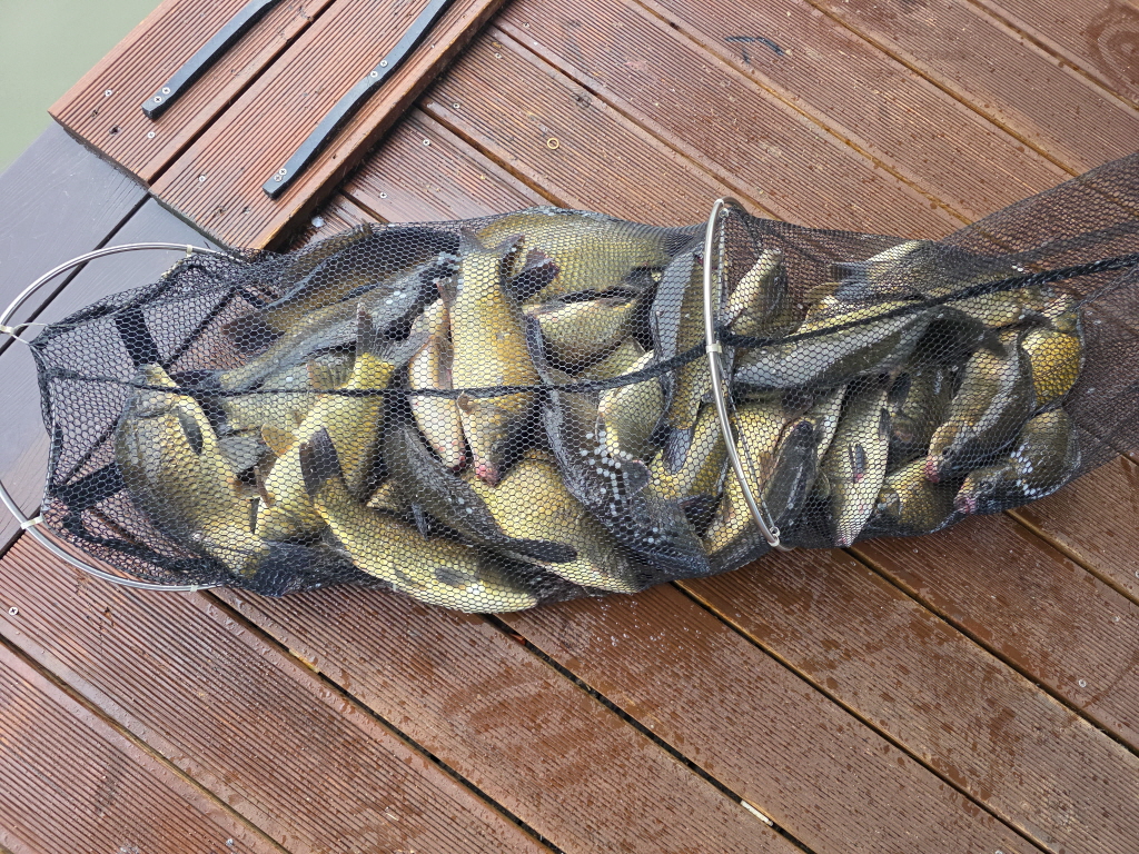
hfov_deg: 73.9
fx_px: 757
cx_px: 570
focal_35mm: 23
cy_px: 427
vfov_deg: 58.9
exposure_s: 1/120
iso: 320
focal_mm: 6.3
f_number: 1.7
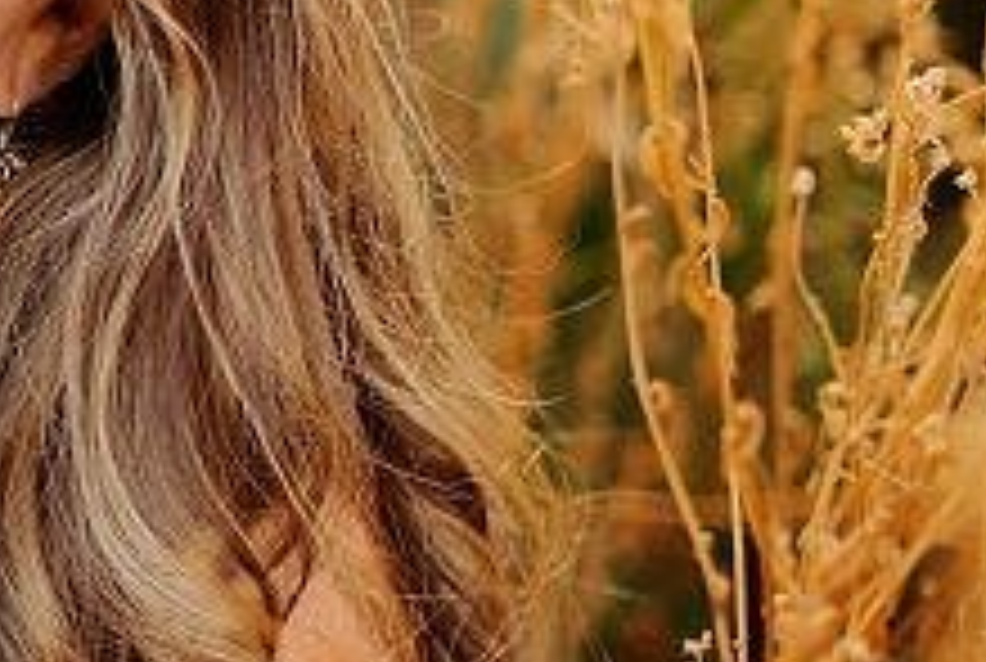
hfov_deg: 11.1
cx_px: -608
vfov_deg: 7.9
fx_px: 4803
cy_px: 92
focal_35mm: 175
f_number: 2.2
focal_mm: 50
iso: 400
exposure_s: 1/640
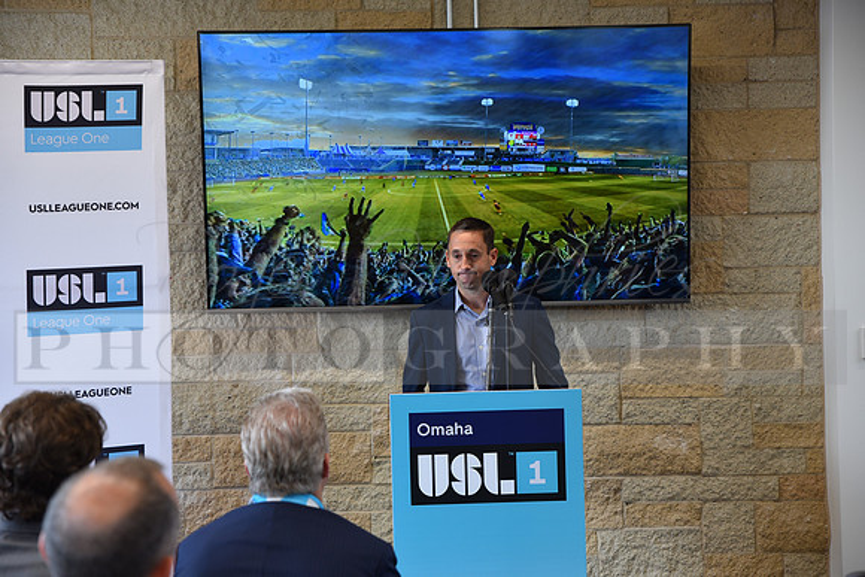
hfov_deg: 29.6
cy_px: 288
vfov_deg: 20.0
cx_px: 432
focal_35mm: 68
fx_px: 1634
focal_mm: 68
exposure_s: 1/60
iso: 400
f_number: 3.2
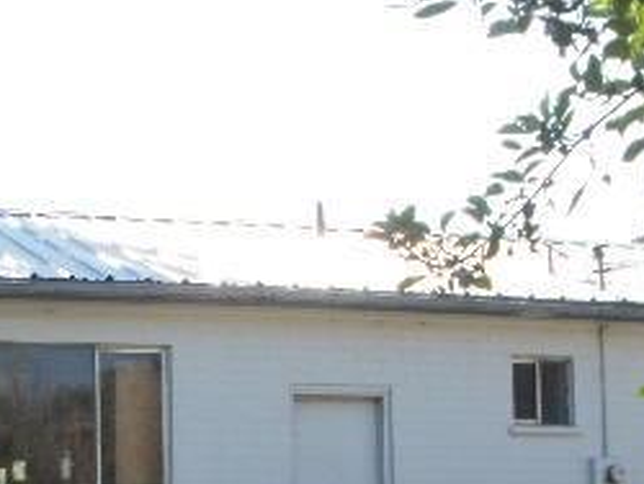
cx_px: 178
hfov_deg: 21.1
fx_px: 1713
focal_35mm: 92
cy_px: 528
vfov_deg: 15.7
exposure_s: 1/200
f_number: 5.6
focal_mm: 6.3
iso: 100
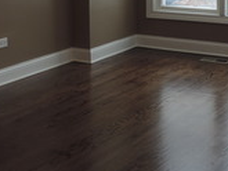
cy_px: 26
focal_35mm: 93
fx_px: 613
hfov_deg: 21.1
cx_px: 115
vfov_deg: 15.8
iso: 80
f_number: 3
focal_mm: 4.3
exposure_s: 1/100
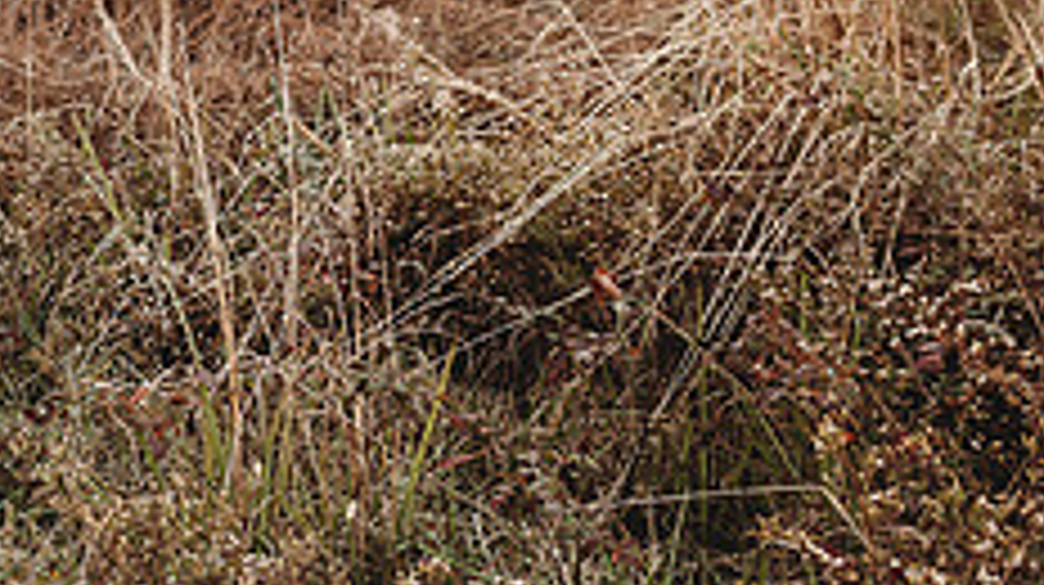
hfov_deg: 29.0
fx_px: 1742
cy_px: -25
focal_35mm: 63
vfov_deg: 18.5
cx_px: -202
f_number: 2.8
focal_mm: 24
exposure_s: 1/250
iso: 200
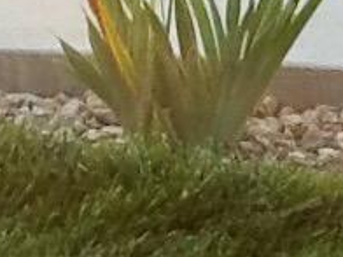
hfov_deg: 8.9
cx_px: 541
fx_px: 2140
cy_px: -288
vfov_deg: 6.6
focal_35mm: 216
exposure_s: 1/126
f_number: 2.4
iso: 40
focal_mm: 2.03
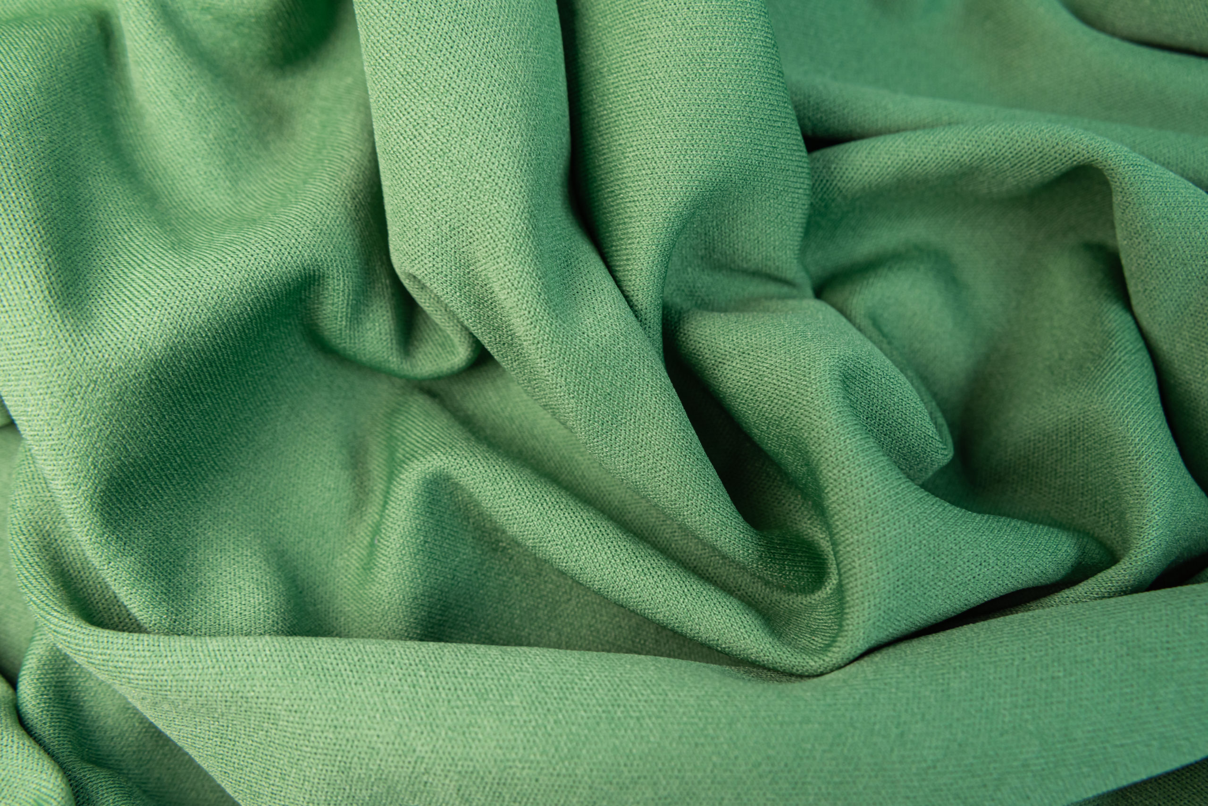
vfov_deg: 38.9
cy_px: 403
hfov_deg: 55.8
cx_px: 604
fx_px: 1141
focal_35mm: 34
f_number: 7.1
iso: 500
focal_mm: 34
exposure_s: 1/100
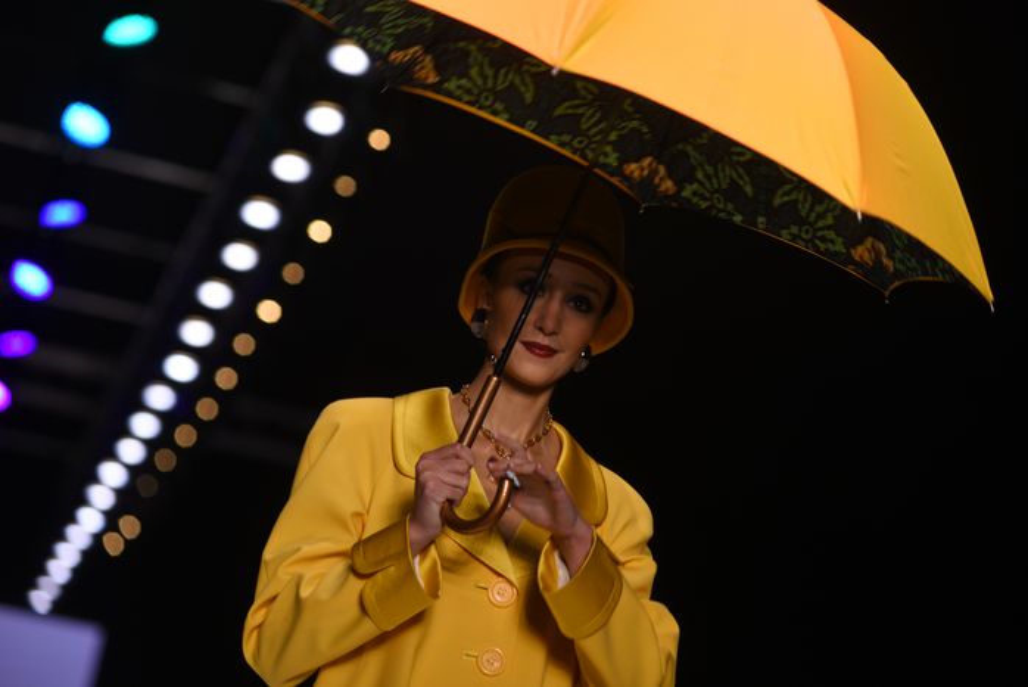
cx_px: 514
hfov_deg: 14.1
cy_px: 344
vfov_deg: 9.5
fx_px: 4142
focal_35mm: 145
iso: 400
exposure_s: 1/160
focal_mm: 145
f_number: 4.5
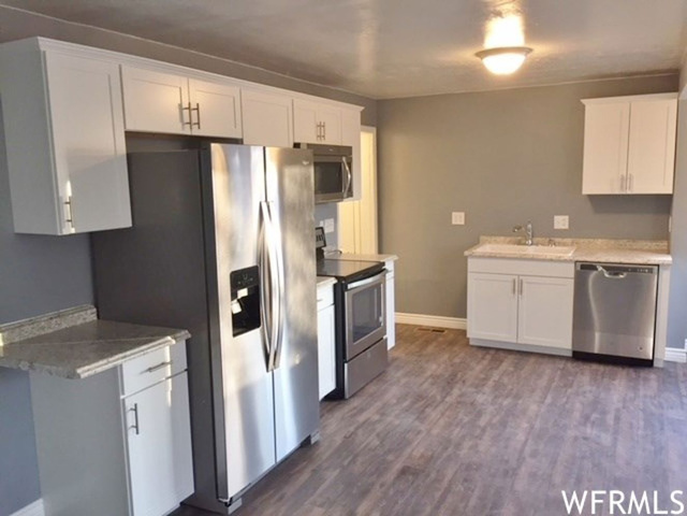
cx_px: 344
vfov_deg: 48.2
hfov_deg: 61.7
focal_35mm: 29
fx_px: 576
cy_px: 258
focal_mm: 4.15
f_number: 2.2
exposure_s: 1/30
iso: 80
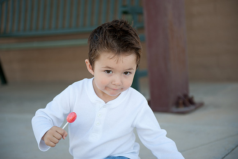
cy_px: 80
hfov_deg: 28.9
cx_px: 119
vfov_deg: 19.4
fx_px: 462
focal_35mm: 70
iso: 200
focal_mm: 70
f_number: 2.8
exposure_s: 1/500
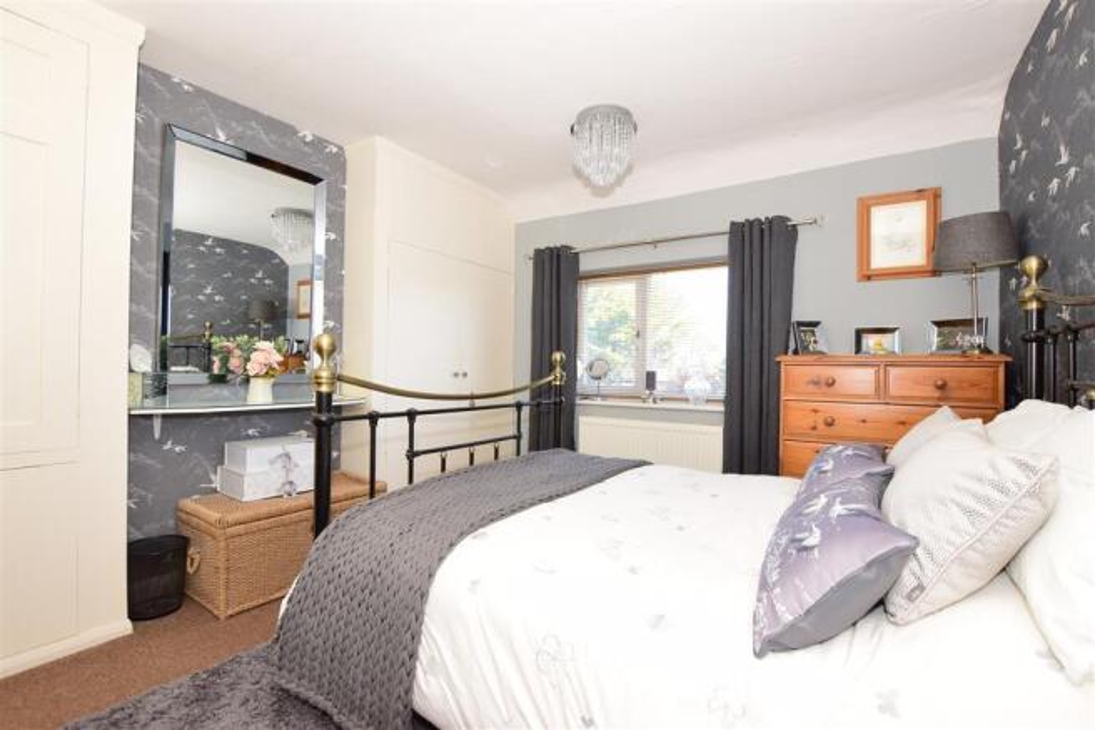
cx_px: 548
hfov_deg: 100.4
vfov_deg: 77.3
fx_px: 456
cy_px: 365
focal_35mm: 15
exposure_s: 1/40
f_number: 8
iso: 400
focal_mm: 10
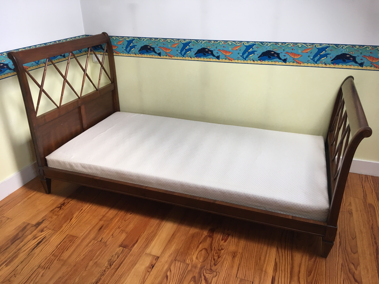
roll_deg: +0.3
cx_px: 190
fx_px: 318
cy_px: 142
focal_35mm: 29
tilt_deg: -26.4
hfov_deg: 61.7
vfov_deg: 48.2
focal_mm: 4.15
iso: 50
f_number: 2.2
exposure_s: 1/33
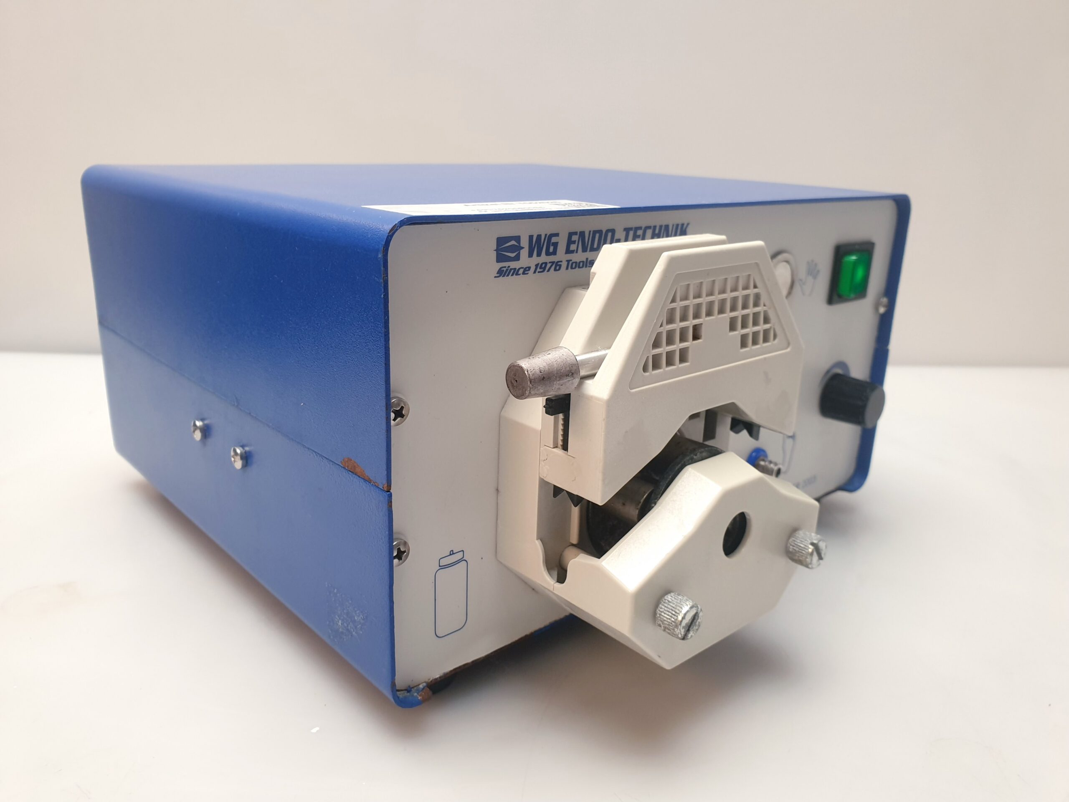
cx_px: 534
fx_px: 803
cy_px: 401
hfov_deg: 67.3
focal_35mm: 26
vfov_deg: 53.1
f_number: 2.4
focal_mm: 4.3
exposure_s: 1/50
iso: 100
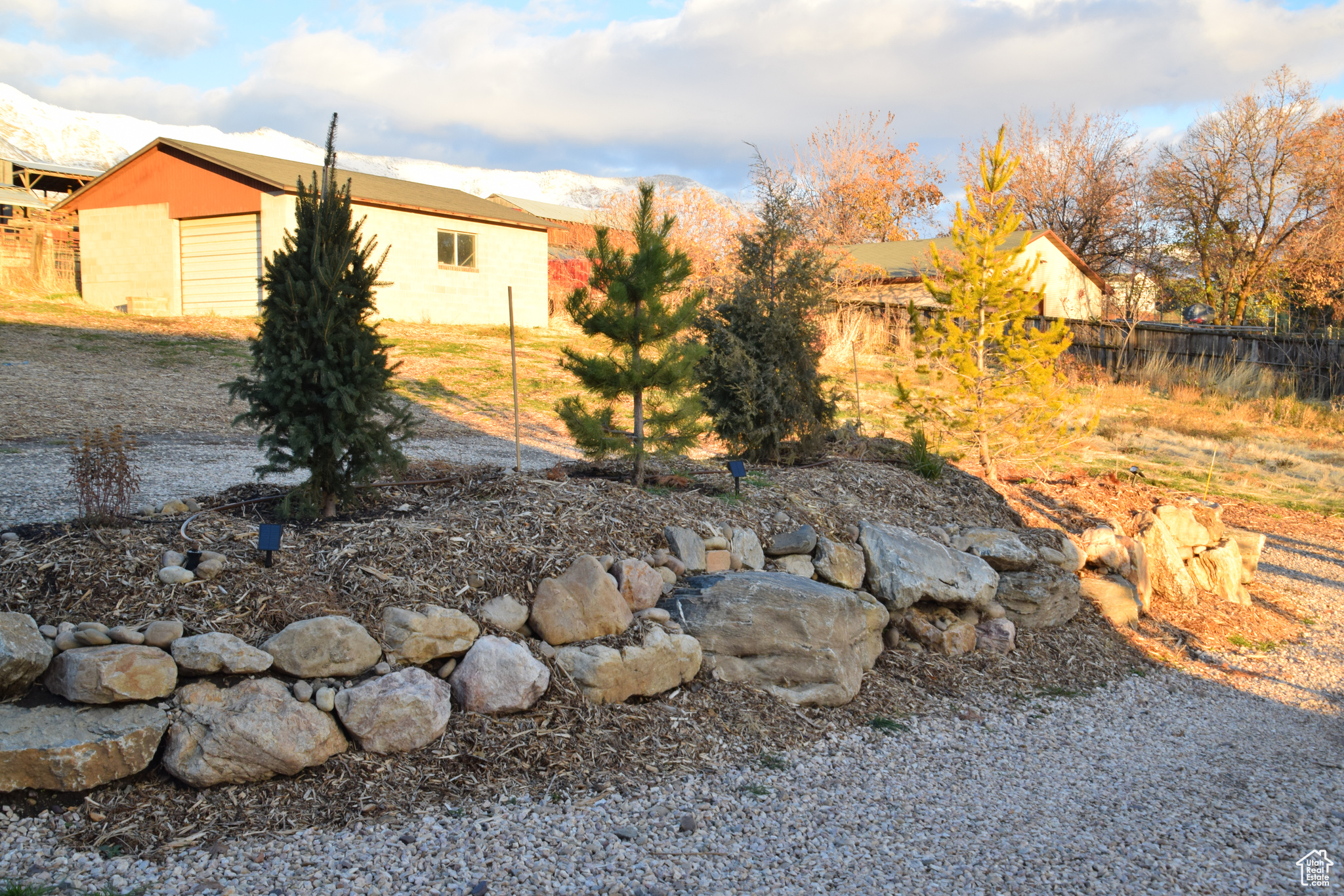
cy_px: 448
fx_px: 1456
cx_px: 672
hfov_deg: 49.6
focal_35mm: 39
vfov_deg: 34.2
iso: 400
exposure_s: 1/125
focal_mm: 26
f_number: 8
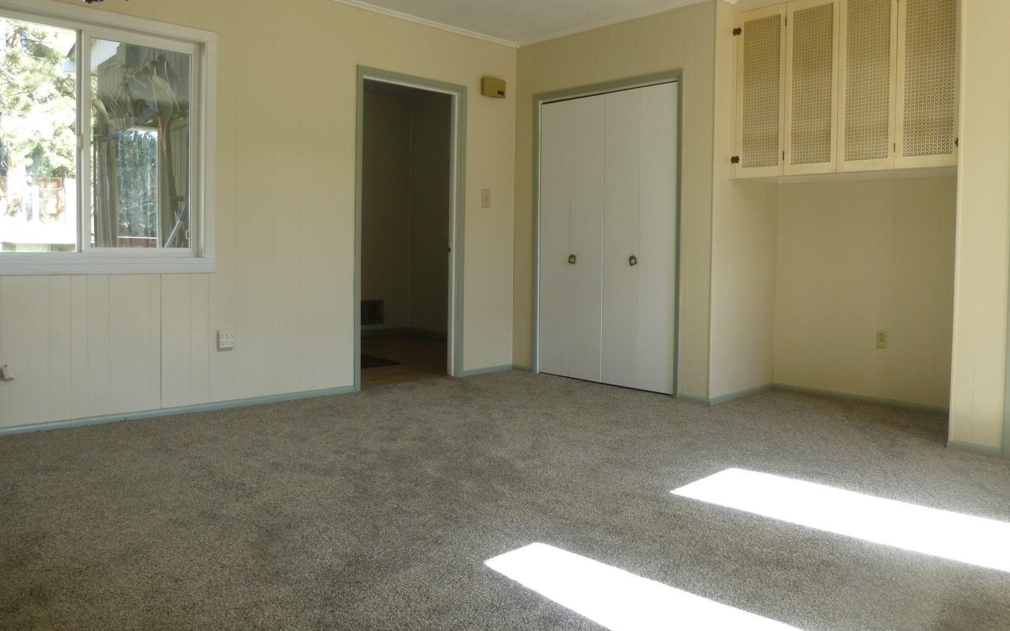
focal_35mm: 27
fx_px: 743
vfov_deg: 45.9
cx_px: 512
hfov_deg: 68.4
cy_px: 269
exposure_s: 1/60
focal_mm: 4.5
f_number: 3.1
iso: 125
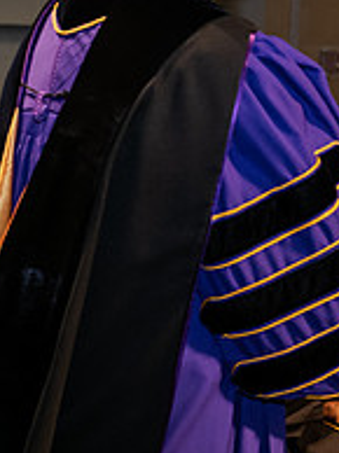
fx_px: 2486
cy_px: 71
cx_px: 566
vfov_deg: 10.4
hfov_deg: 7.6
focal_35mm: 190
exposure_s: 1/200
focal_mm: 66
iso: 1600
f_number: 6.3
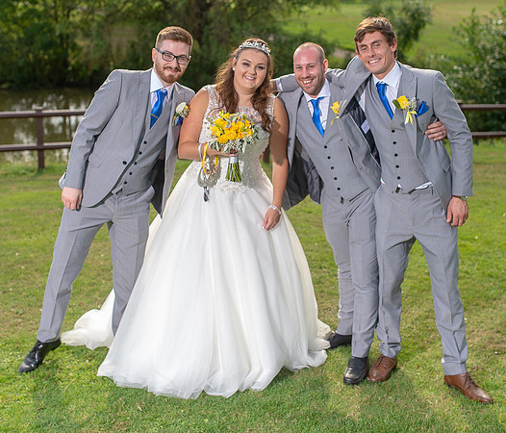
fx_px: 766
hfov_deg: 36.5
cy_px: 171
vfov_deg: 31.4
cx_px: 246
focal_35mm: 50
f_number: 2.8
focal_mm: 35
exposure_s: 1/1600
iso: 160
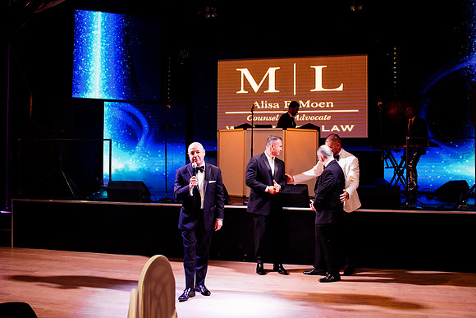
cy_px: 159
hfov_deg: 54.4
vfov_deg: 37.9
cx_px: 238
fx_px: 463
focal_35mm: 35
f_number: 5
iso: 2000
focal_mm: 35
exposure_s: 1/200
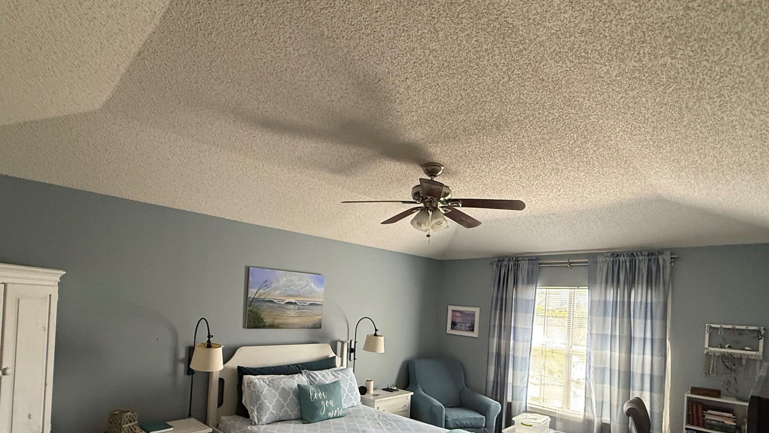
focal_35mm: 20
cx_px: 383
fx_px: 408
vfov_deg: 54.3
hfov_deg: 86.6
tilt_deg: -0.1
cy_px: 303
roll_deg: -3.3
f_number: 2.2
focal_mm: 2.22
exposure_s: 1/95
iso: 320
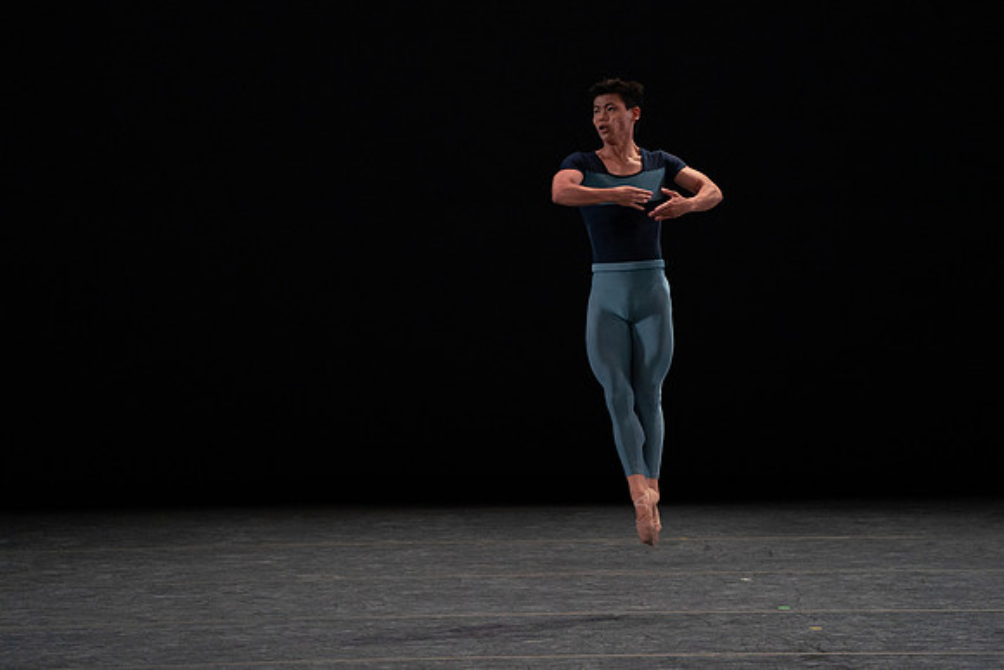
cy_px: 335
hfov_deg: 5.6
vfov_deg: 3.7
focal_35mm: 370
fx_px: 10321
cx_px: 502
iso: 5000
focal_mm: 370
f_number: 5.6
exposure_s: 1/400
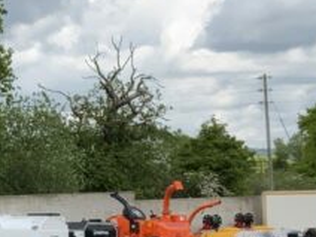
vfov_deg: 10.6
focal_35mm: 140
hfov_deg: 13.4
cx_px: -145
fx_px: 1278
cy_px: 125
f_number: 1.8
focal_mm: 3
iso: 16
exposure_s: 1/719
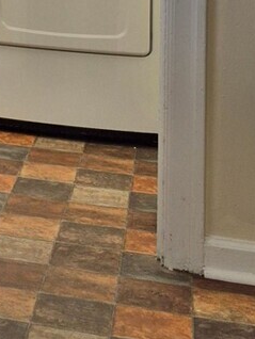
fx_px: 1020
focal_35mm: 104
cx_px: -174
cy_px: -188
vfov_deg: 16.9
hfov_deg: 13.1
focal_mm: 5.4
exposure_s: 1/365
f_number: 1.8
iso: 25
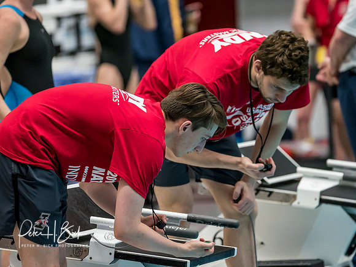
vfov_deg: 3.7
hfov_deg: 4.9
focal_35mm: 401
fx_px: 4124
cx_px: 178
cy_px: 134
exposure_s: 1/1000
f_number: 2.8
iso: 3200
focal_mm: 200
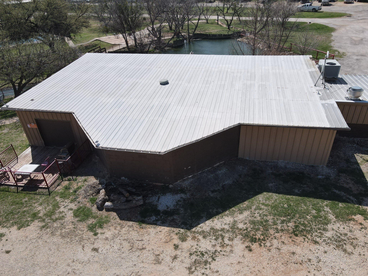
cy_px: 138
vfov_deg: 56.8
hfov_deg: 71.6
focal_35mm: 24
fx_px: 255
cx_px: 184
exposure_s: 1/1000
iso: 110
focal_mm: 4.5
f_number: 2.8
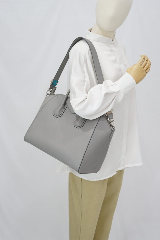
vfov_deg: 38.9
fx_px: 340
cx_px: 81
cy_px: 119
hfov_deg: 26.5
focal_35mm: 51
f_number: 6.3
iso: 640
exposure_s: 1/13
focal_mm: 50
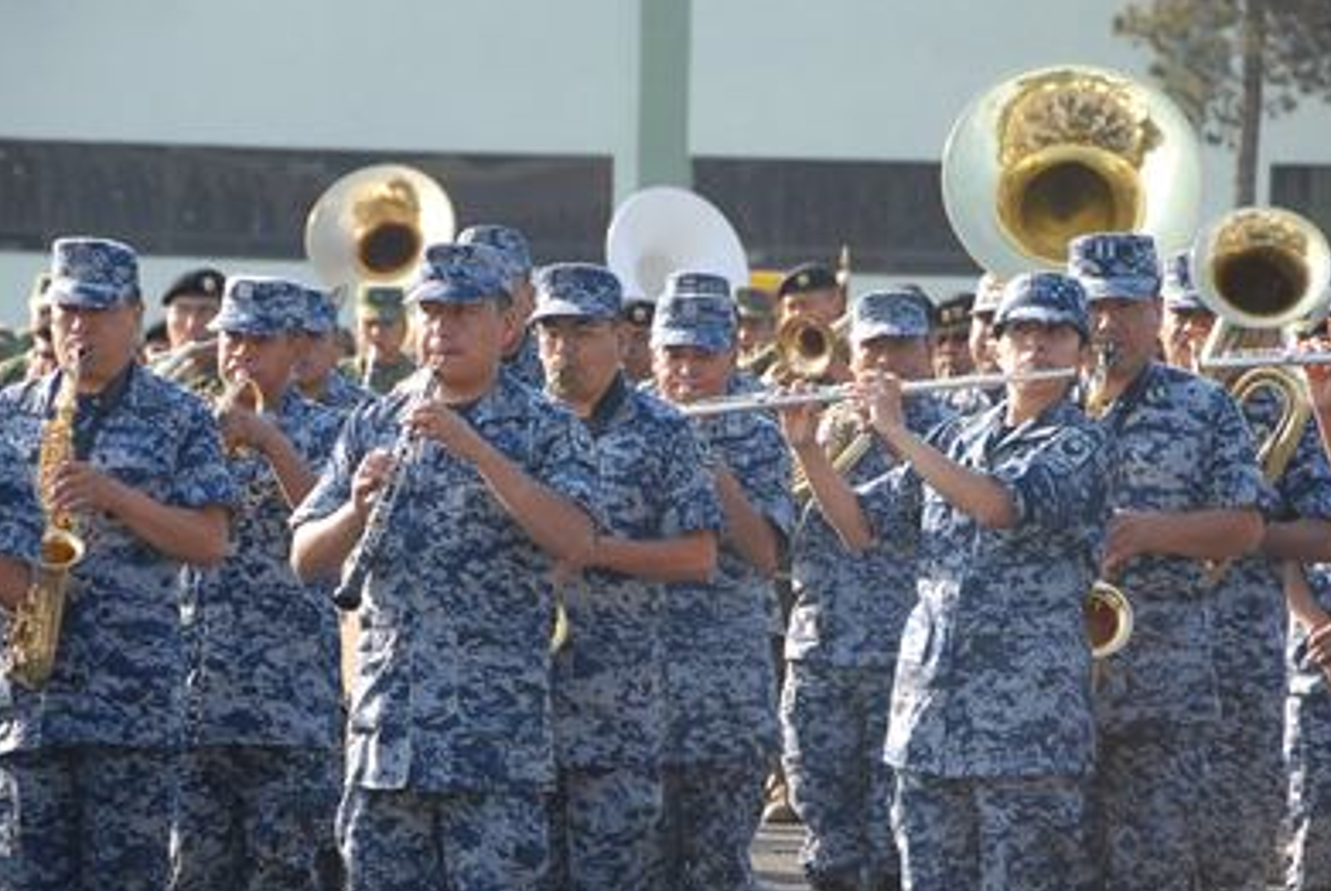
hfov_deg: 9.2
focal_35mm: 224
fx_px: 8291
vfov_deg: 6.1
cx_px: 696
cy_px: 495
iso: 400
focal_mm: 130
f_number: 8
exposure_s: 1/250
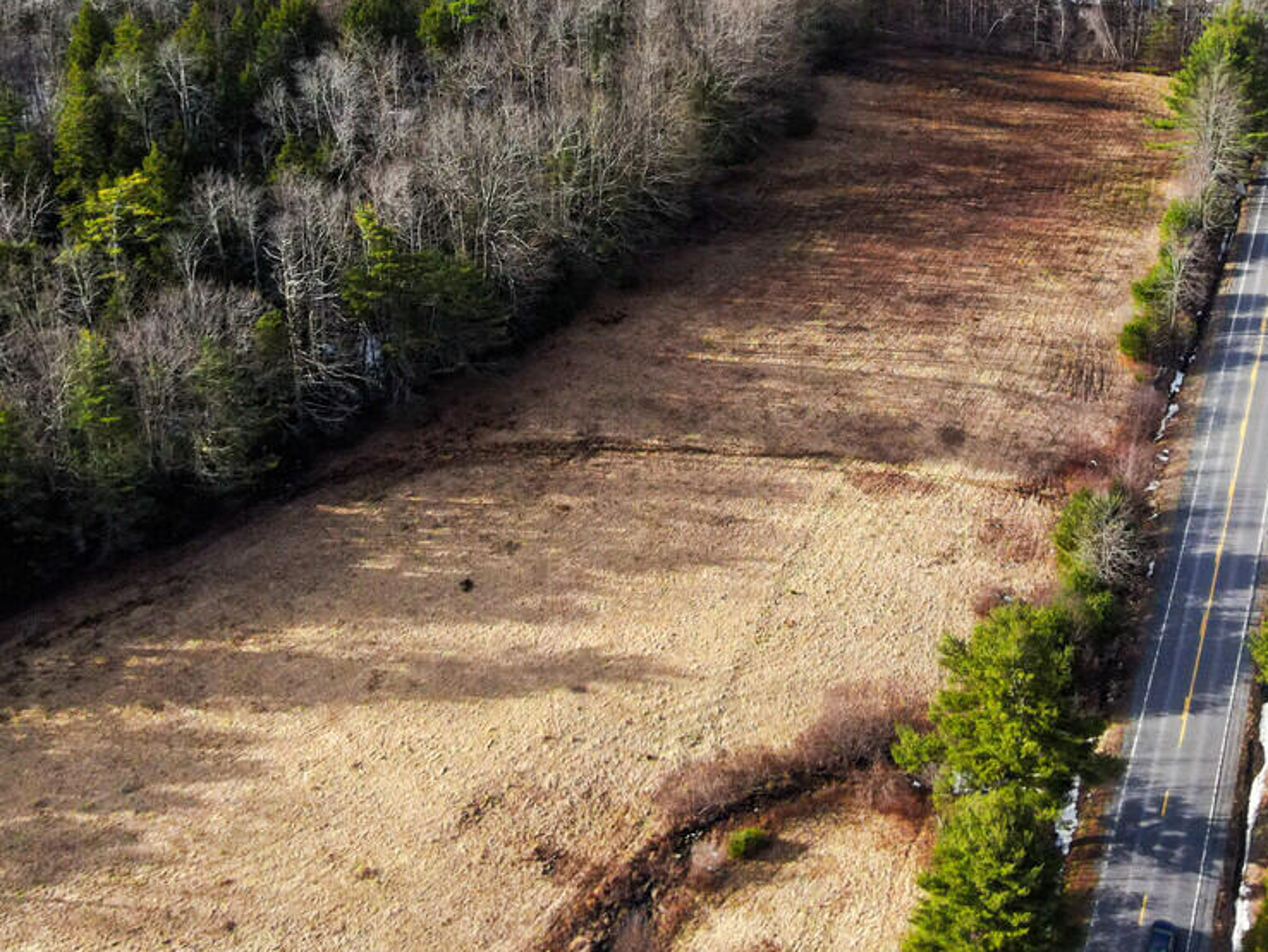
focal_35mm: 52
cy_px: 143
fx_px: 1905
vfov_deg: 27.3
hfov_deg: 36.8
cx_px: 715
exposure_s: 1/1000
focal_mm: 4.5
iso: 200
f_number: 2.8
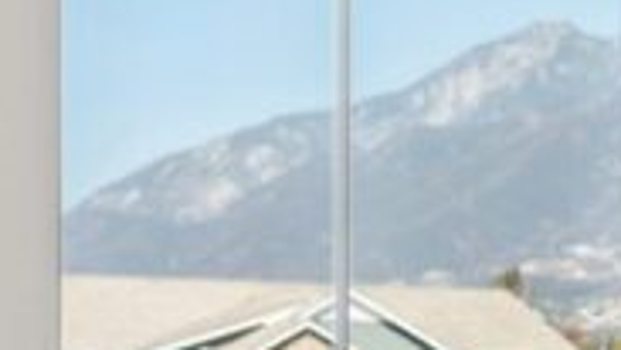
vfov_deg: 5.5
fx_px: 3623
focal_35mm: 220
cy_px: 503
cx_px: 696
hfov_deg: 9.7
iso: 125
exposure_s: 1/200
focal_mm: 50
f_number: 5.6
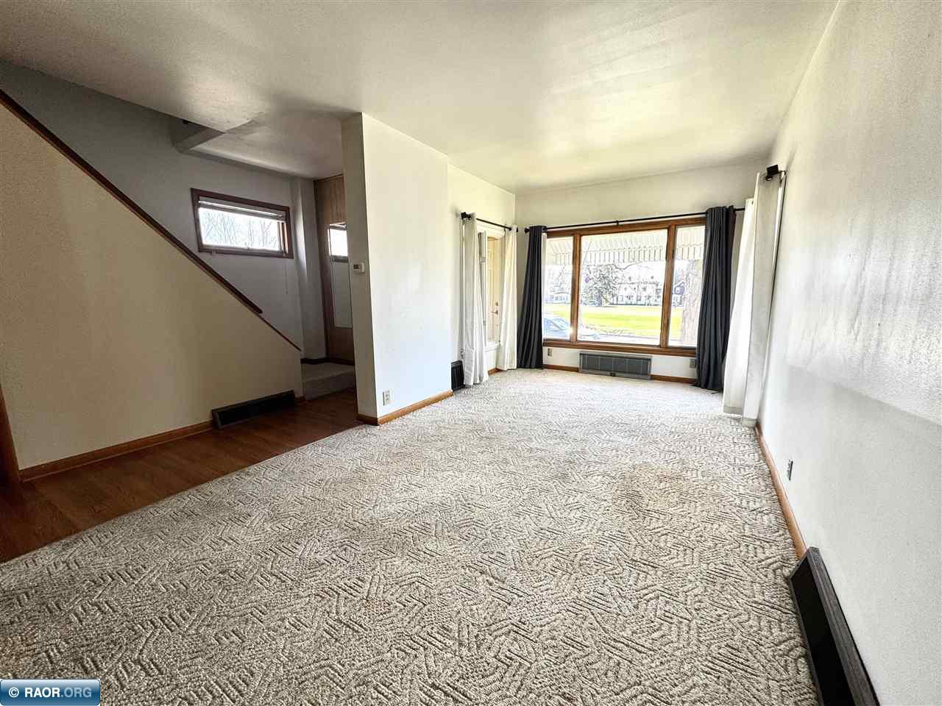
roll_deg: +0.3
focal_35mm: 14
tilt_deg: -10.2
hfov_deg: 102.1
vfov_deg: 85.7
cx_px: 471
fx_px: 381
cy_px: 353
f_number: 2.2
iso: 64
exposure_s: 1/99
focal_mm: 2.22
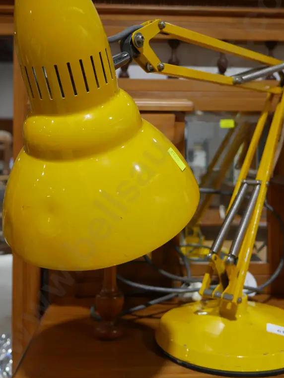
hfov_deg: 33.6
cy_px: 149
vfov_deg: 43.6
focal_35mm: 43
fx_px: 470
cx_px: 159
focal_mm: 16
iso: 250
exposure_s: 1/60
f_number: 3.6
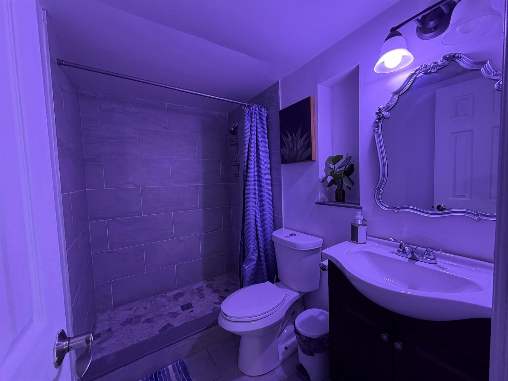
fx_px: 205
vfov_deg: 85.7
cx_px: 254
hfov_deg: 102.1
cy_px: 190
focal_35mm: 14
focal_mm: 2.22
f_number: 2.2
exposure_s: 1/60
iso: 200
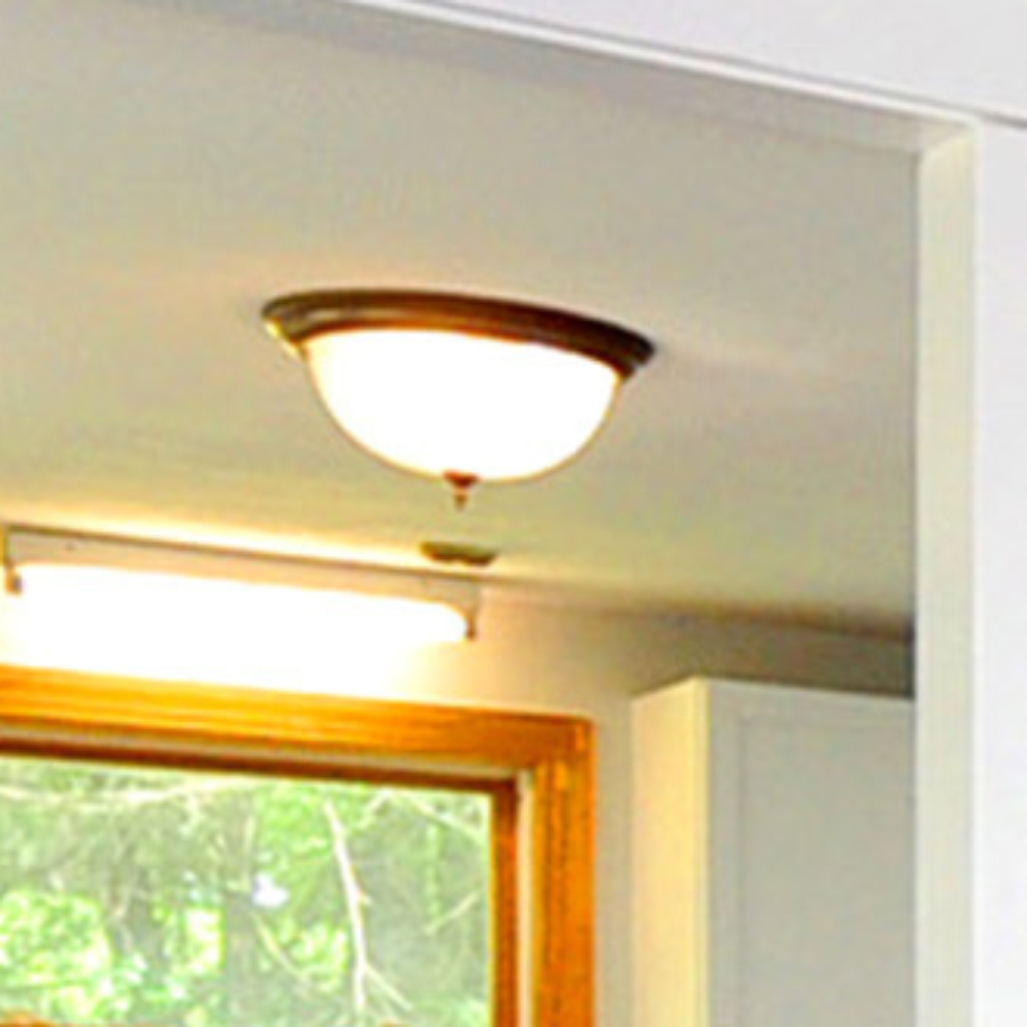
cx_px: 2748
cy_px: 1074
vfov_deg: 15.2
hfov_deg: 11.6
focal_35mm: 112
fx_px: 3759
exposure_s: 1/50
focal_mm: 10
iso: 400
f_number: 5
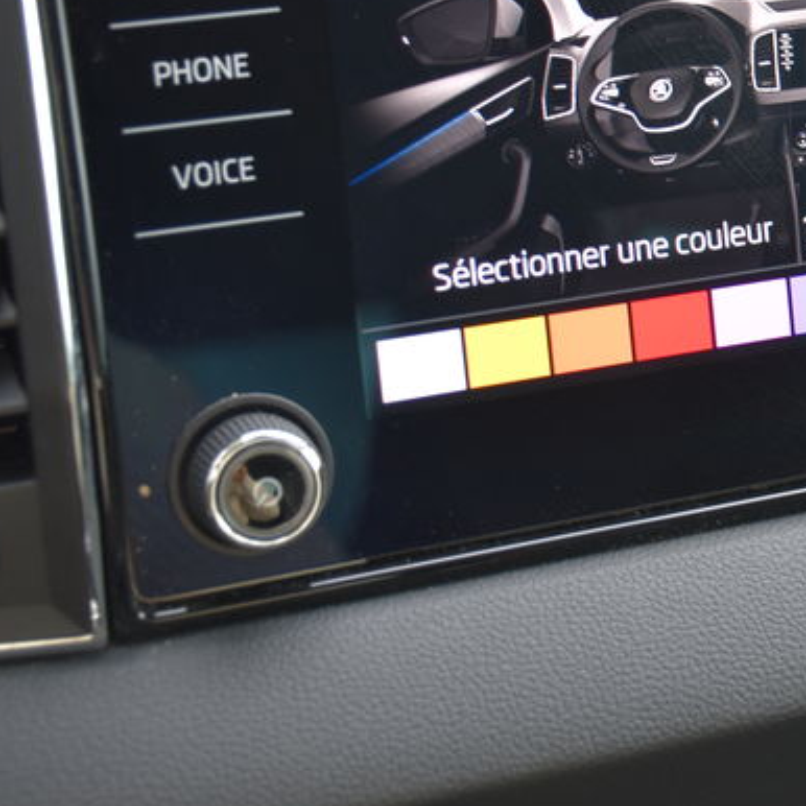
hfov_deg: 19.0
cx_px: 791
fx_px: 2347
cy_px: 131
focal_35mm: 89
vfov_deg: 19.2
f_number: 4
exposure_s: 1/60
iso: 400
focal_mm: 27
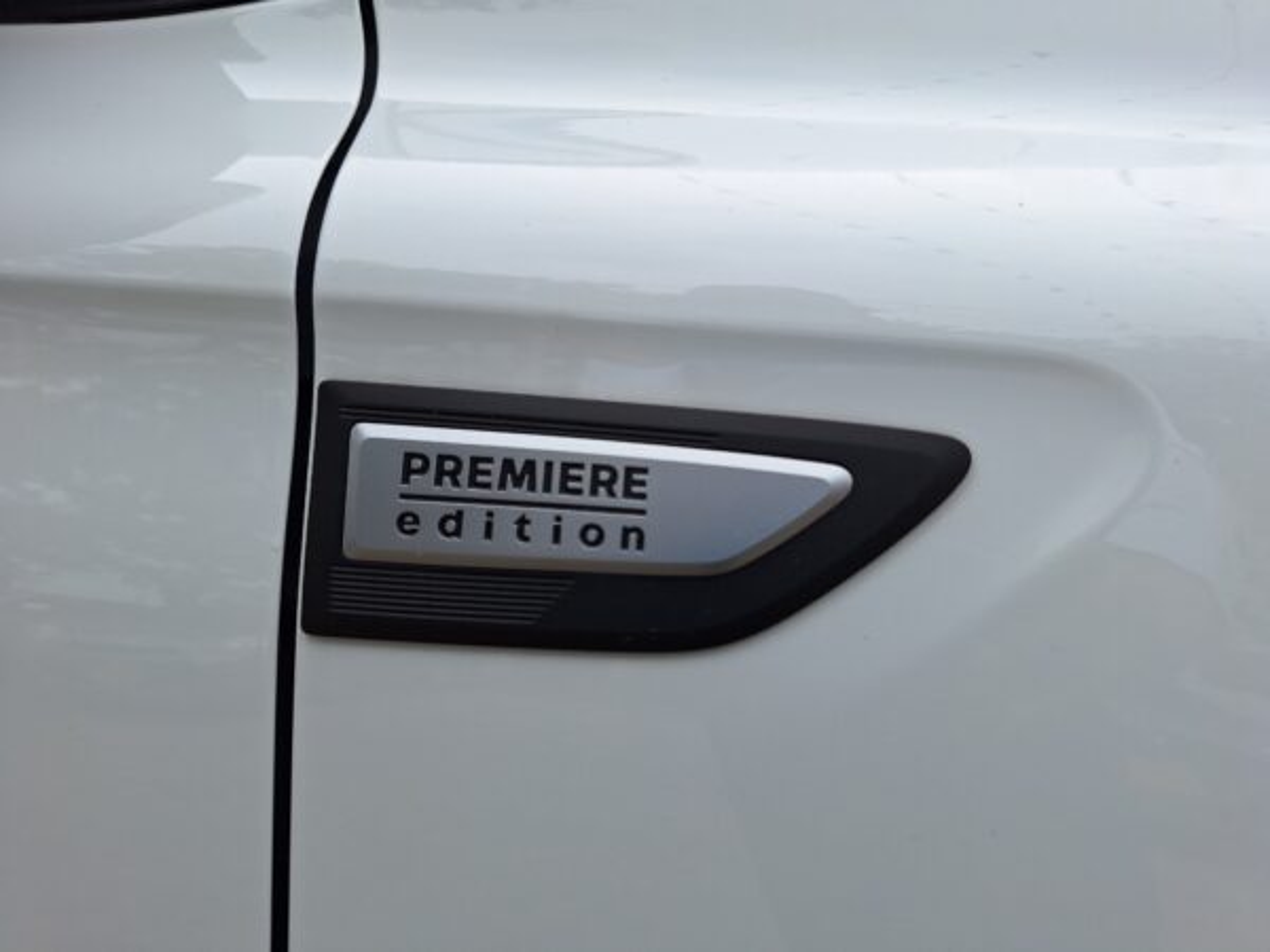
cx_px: 635
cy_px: 476
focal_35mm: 23
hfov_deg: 73.9
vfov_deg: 58.9
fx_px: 844
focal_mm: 5.54
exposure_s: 1/1650
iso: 40
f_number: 1.8
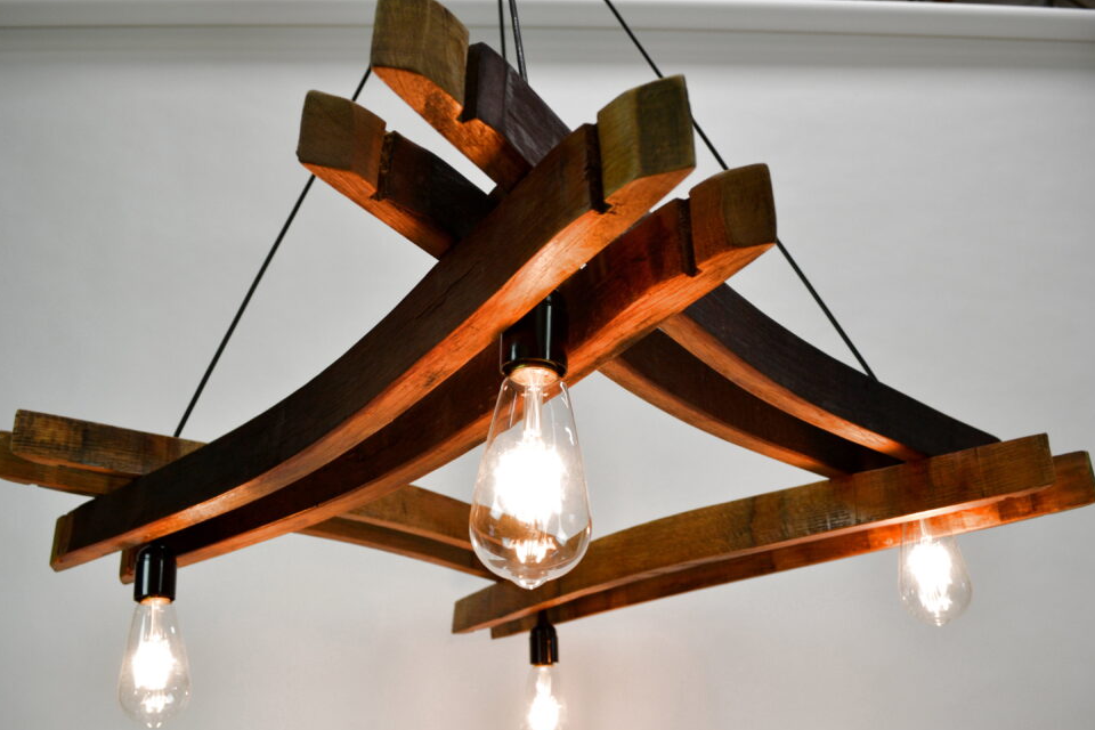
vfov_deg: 41.1
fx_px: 973
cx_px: 560
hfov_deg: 58.7
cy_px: 379
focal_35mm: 32
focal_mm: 20
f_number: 5.6
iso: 220
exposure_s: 1/125
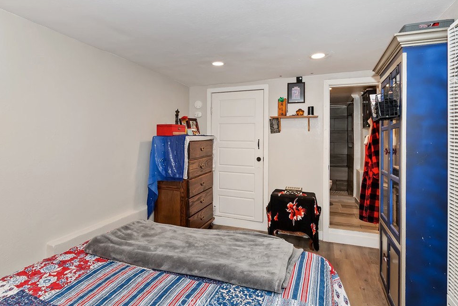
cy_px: 147
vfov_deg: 67.4
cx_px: 226
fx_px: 229
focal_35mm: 18
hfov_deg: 90.0
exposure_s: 1/30
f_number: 8
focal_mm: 11.5
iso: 400
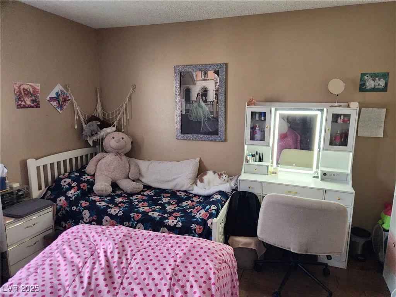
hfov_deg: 73.9
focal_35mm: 23
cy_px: 148
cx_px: 198
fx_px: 263
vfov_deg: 58.9
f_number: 1.8
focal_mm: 5.4
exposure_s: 1/120
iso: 1000
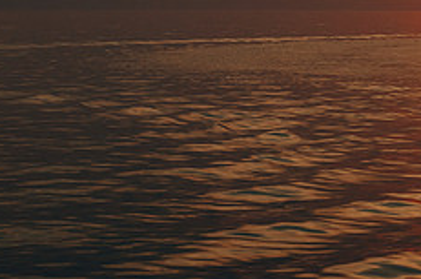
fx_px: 2194
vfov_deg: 7.3
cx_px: 518
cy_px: 29
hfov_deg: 10.8
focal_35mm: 188
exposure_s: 1/250
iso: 320
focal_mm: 50
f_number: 13
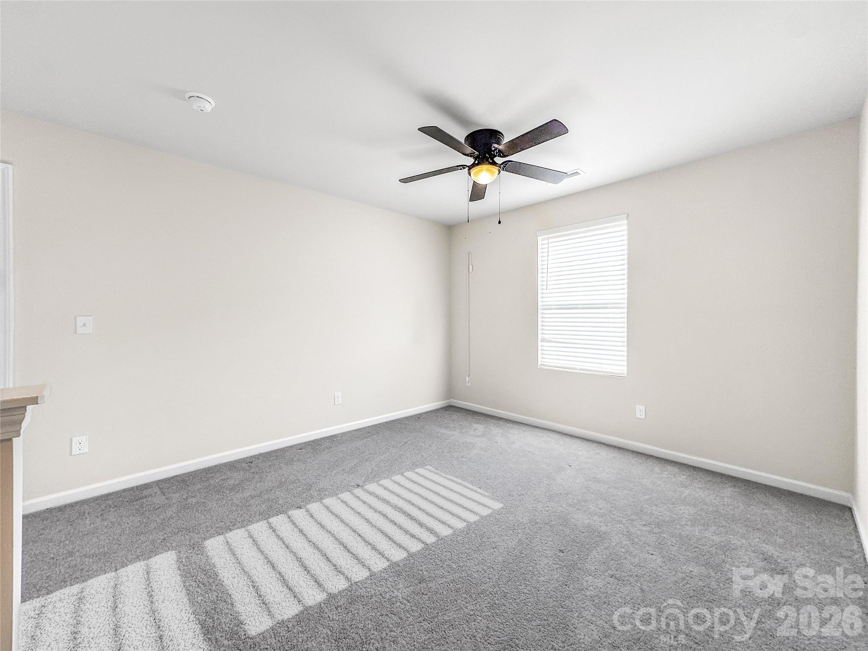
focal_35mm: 14
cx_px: 434
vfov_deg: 85.7
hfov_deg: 102.1
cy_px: 326
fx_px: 351
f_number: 2.2
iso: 50
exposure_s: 1/120
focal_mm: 2.22
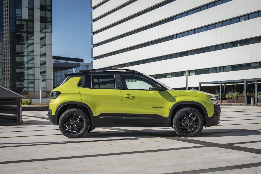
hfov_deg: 37.5
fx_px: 384
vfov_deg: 25.5
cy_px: 87
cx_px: 130
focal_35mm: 53
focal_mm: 53
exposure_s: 1/320
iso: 64
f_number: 9
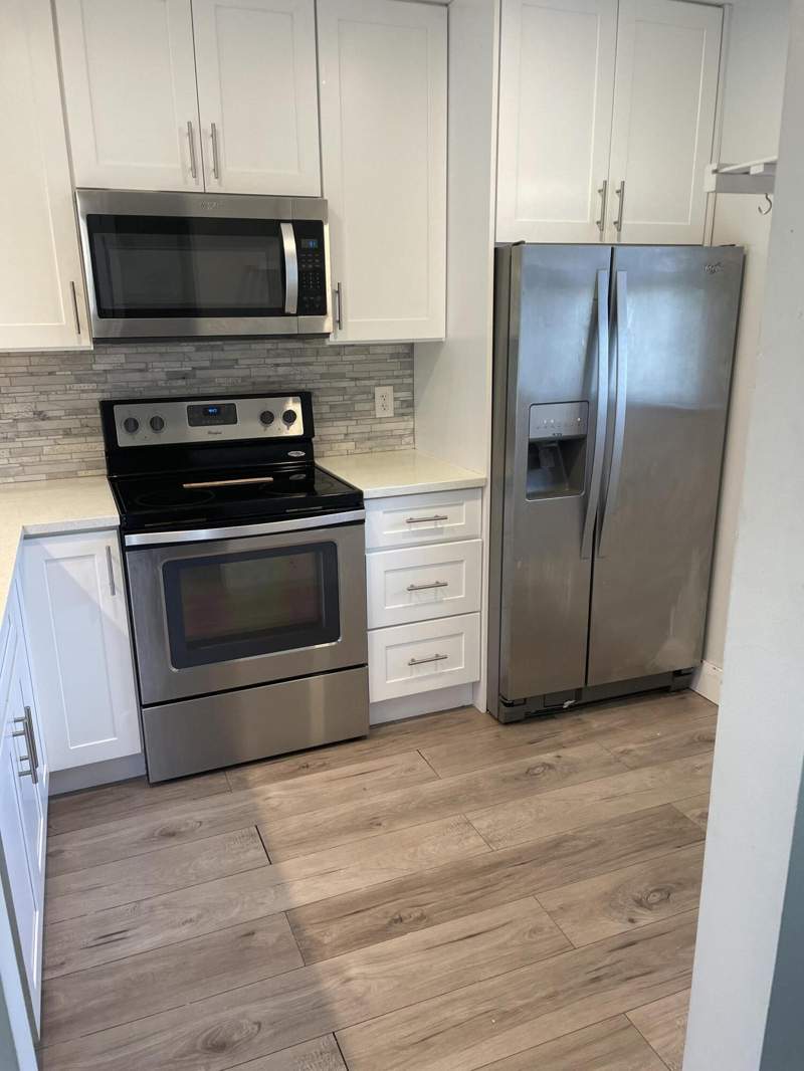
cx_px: 402
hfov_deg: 53.1
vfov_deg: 67.3
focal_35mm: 26
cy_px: 536
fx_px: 805
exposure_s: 1/120
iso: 125
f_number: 1.6
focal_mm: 4.2
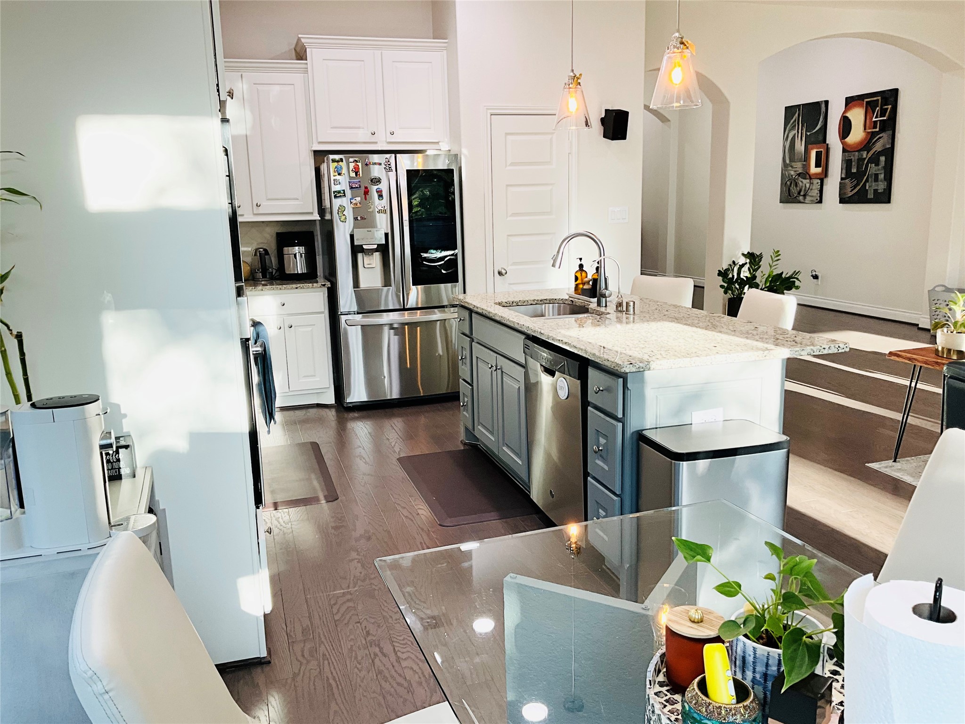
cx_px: 482
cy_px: 362
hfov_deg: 61.7
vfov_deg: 48.2
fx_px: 808
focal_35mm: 29
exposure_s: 1/60
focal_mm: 3
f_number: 1.8
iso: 40
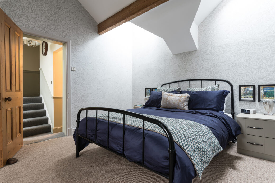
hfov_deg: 90.0
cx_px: 138
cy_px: 92
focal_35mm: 18
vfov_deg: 67.4
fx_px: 138
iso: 200
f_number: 9
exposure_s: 1.6
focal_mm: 18
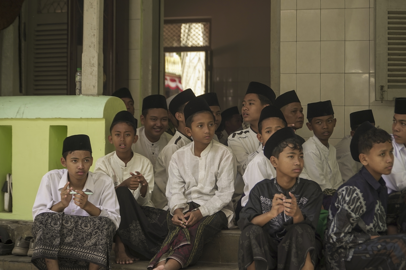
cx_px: 203
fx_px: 1083
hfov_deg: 21.2
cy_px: 135
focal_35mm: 96
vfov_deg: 14.3
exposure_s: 1/250
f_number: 4
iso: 250
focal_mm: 64
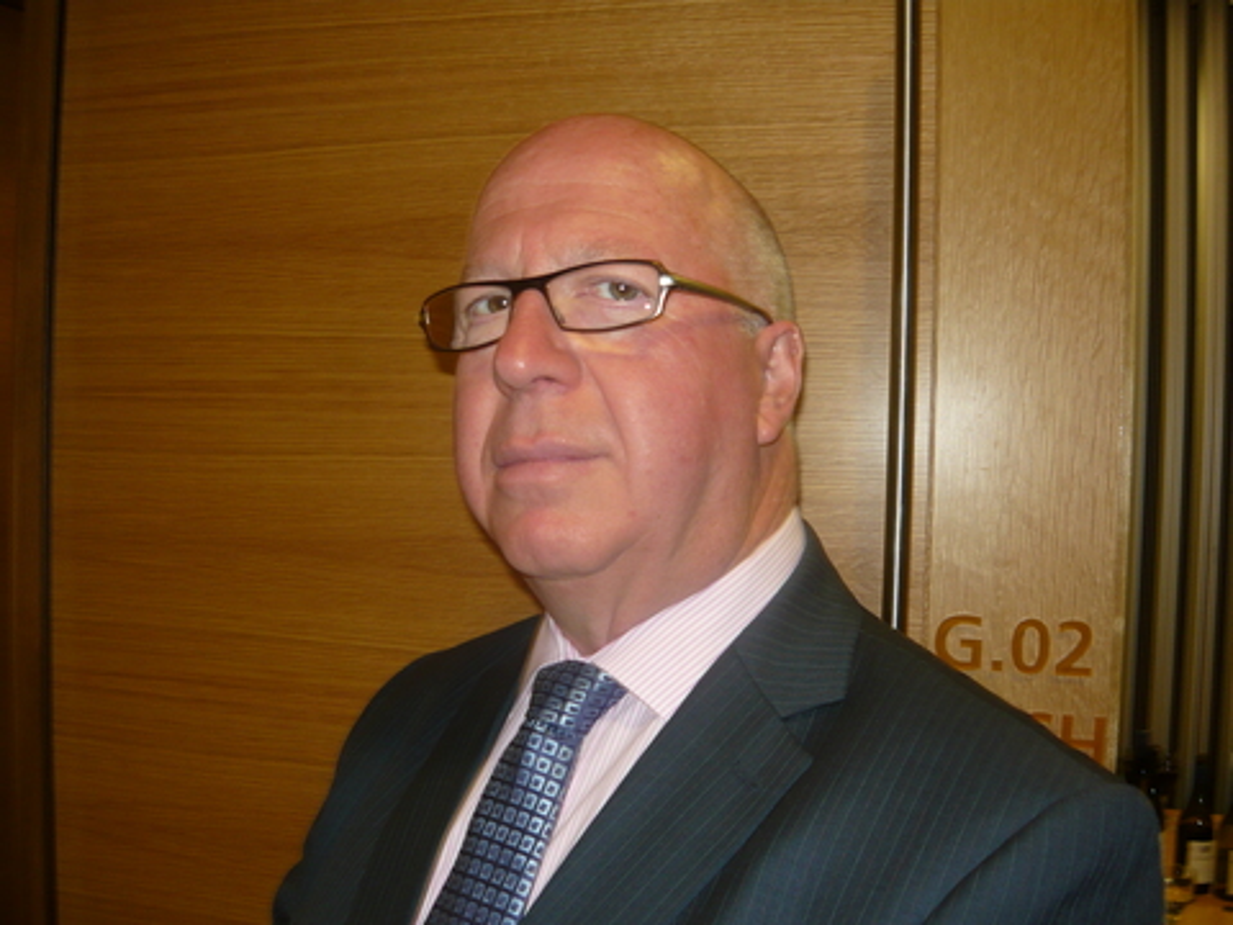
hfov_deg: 55.4
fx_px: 1175
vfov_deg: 42.9
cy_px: 462
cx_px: 616
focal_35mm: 33
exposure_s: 1/30
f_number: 2.8
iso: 100
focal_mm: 5.5
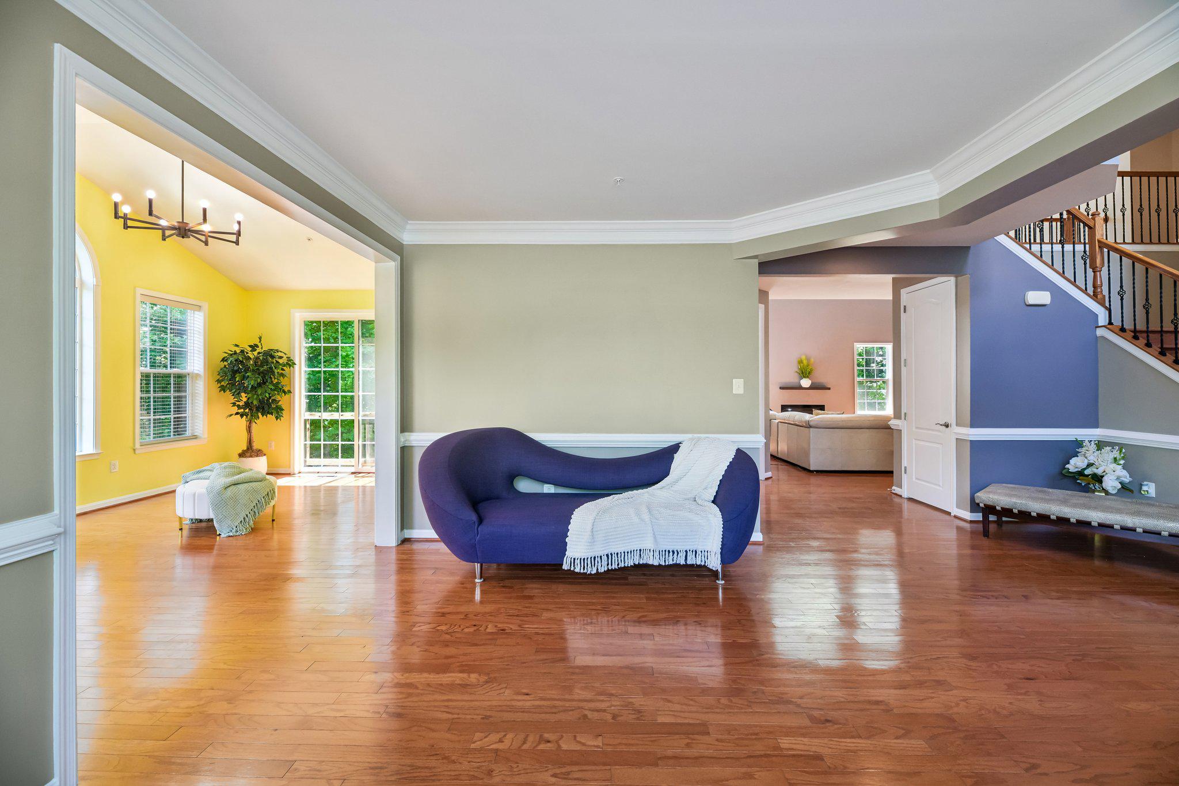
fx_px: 458
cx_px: 590
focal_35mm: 14
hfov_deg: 104.3
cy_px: 393
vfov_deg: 81.2
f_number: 8
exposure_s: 1/15
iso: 250
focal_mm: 14
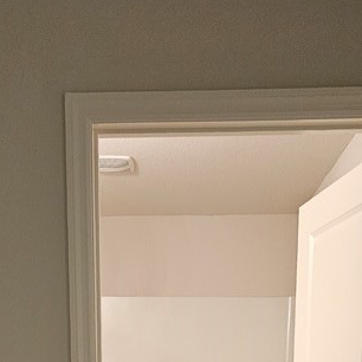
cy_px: 543
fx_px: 805
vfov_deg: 21.3
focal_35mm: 68
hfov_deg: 25.3
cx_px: 163
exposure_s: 1/120
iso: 800
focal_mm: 5.4
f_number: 1.8
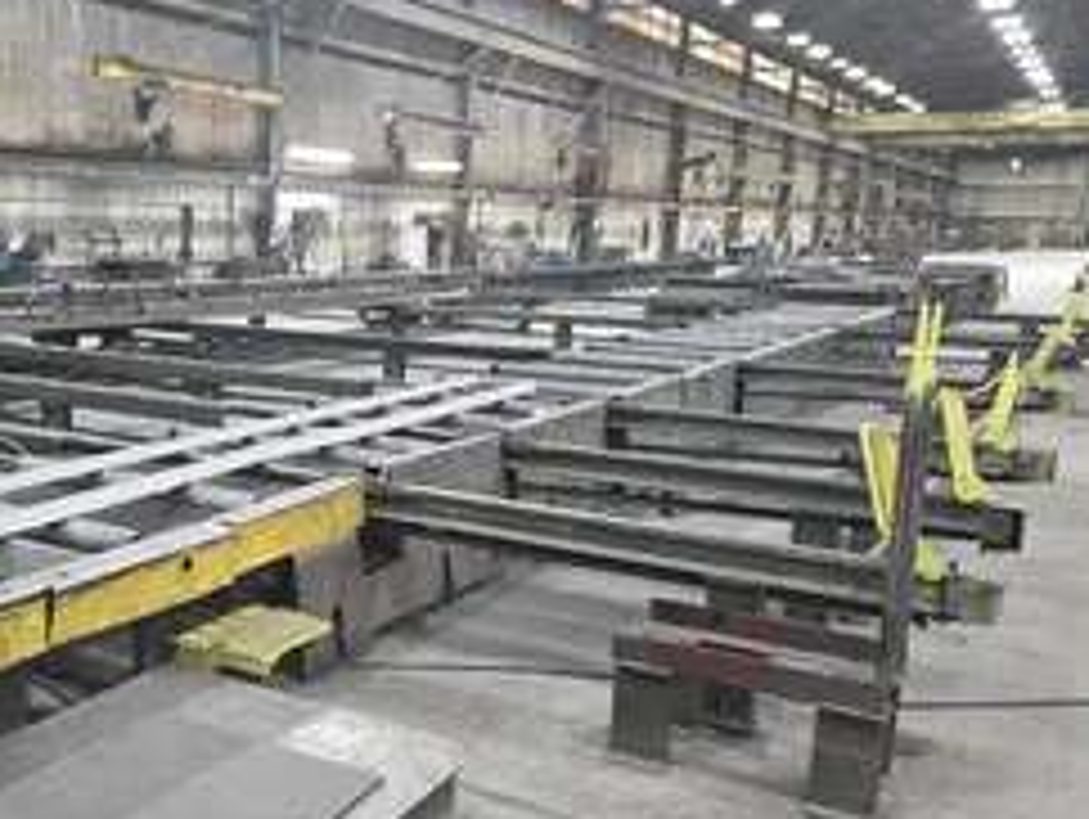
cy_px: 500
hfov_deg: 47.7
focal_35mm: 38
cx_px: 320
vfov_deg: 37.6
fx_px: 1197
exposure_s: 1/120
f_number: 1.8
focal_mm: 5.4
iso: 1000
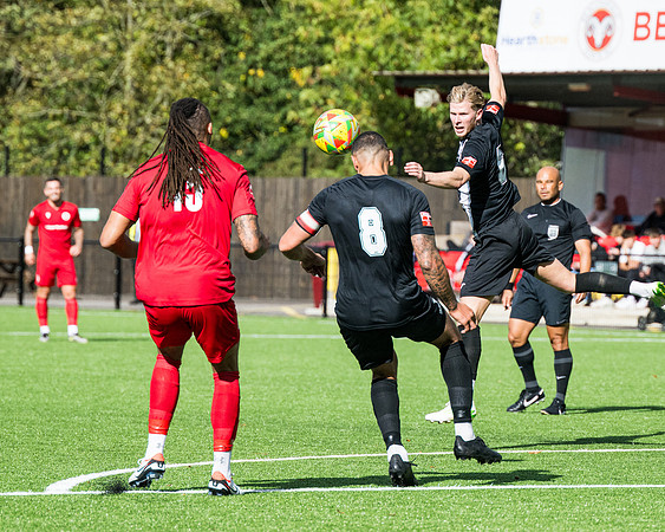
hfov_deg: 6.7
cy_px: 213
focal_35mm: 287
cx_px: 421
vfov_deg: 5.4
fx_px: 5652
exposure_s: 1/5000
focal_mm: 145
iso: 400
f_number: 4
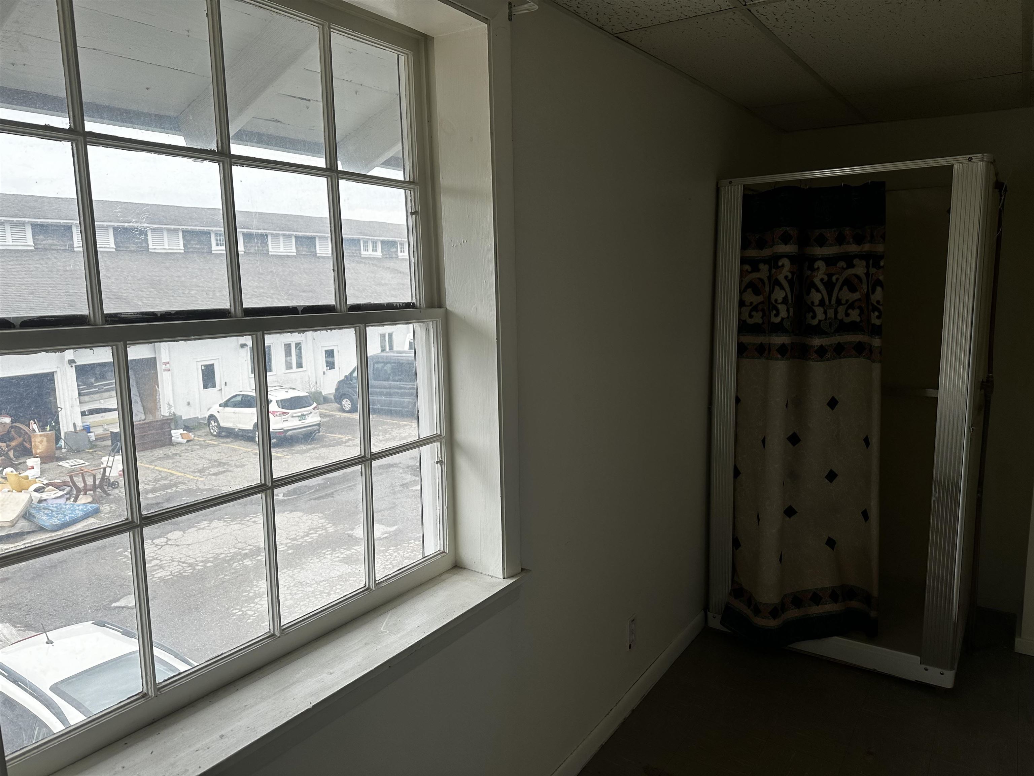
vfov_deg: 56.8
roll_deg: +1.0
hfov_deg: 71.6
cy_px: 388
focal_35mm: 24
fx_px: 717
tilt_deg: -7.3
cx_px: 517
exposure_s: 1/654
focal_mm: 6.86
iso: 80
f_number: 1.78
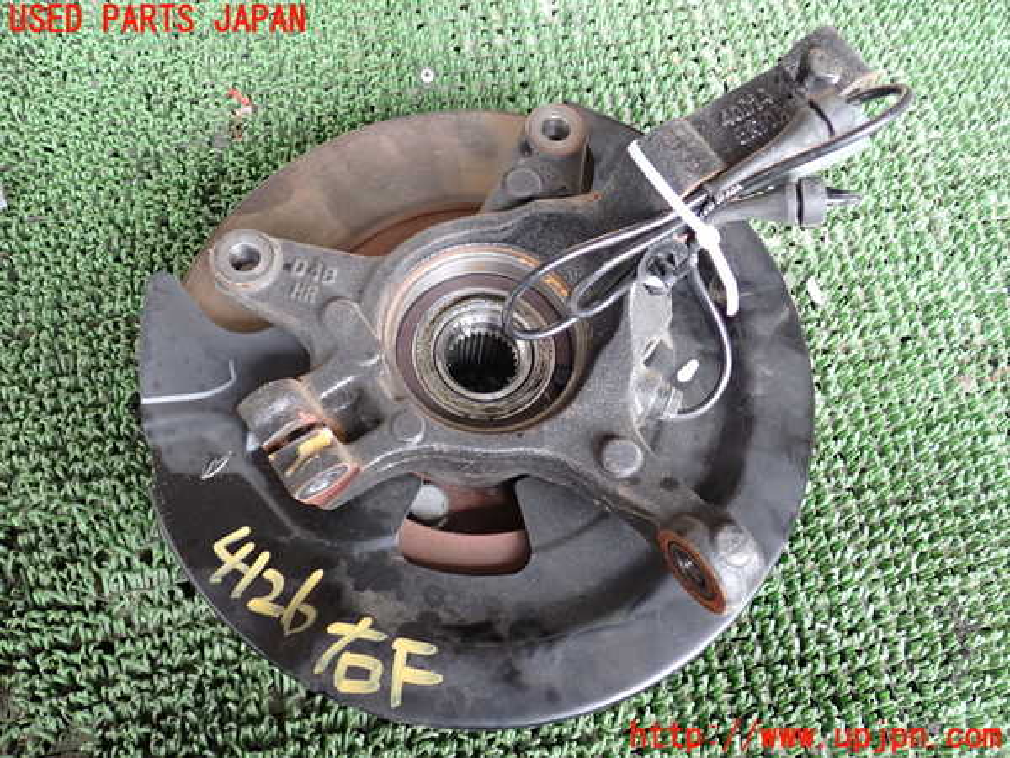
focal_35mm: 30
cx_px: 505
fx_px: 875
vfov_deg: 46.8
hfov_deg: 60.0
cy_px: 379
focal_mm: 5.4
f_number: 2.3
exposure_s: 1/50
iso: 320
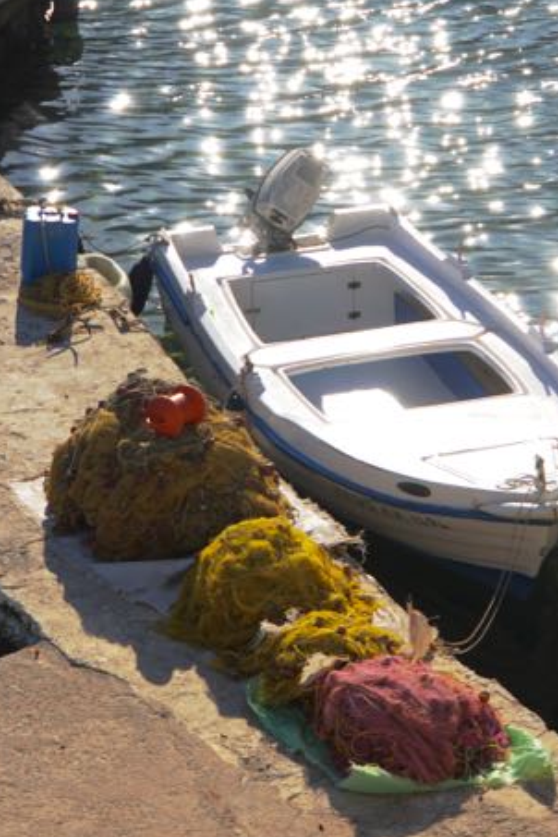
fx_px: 3255
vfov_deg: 14.6
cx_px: 345
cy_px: 305
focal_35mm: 140
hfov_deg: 9.8
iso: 100
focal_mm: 66
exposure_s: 1/320
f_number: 8
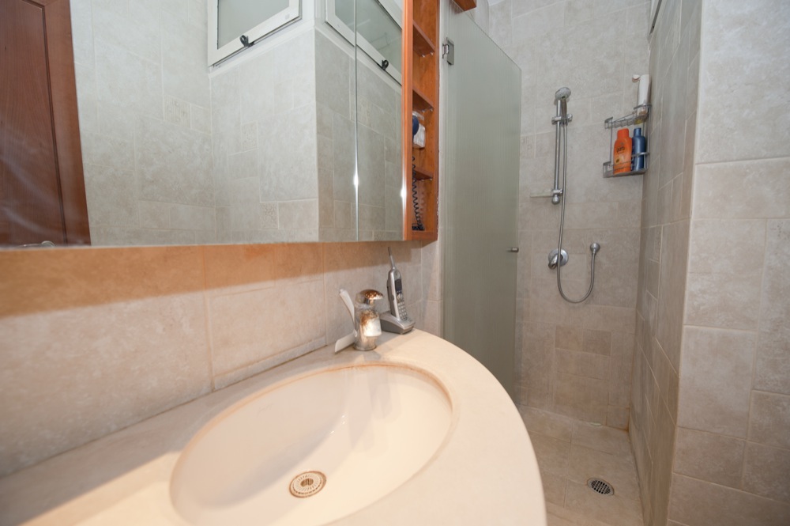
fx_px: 307
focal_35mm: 14
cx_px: 395
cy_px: 263
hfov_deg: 104.3
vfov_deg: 81.1
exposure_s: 1/60
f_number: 5
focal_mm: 14
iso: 200
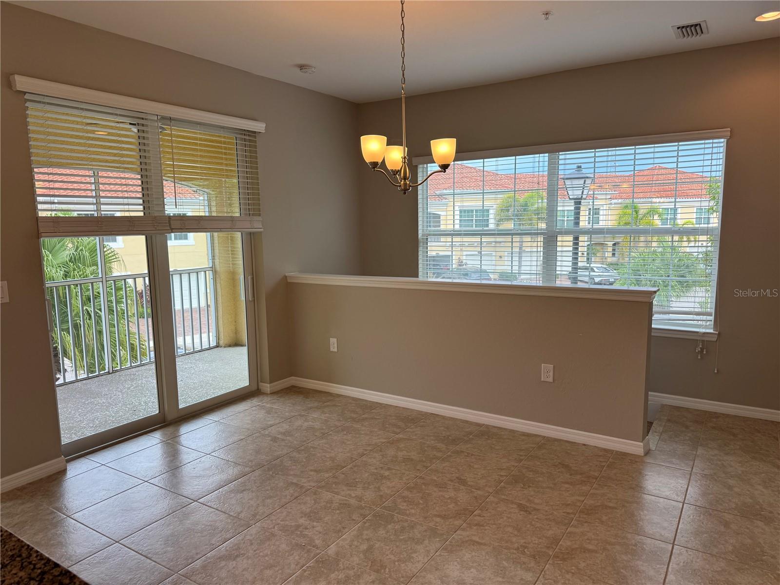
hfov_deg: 71.6
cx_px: 390
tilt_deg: -8.4
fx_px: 541
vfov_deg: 56.8
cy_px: 292
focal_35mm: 24
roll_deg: +0.9
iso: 64
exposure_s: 1/256
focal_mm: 6.76
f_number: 1.78
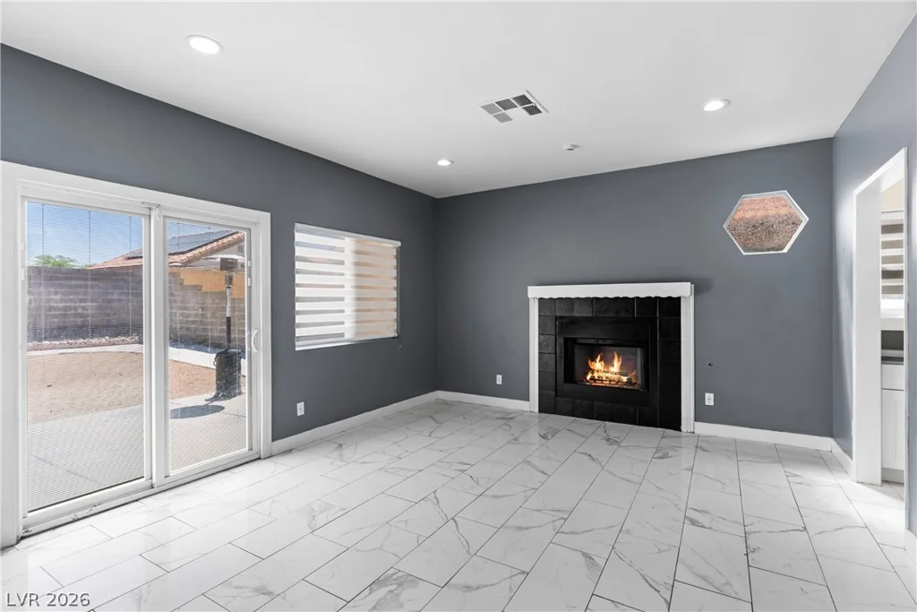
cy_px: 306
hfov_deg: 93.3
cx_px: 458
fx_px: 433
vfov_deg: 70.5
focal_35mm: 17
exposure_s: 1/40
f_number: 8
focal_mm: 17
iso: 400
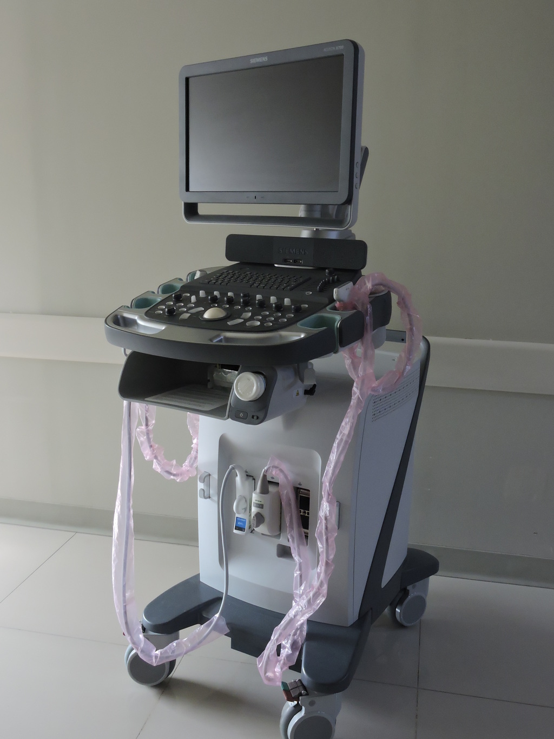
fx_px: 747
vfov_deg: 52.6
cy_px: 370
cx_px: 277
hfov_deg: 40.7
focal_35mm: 35
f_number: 3.8
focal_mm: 6.3
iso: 450
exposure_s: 1/8
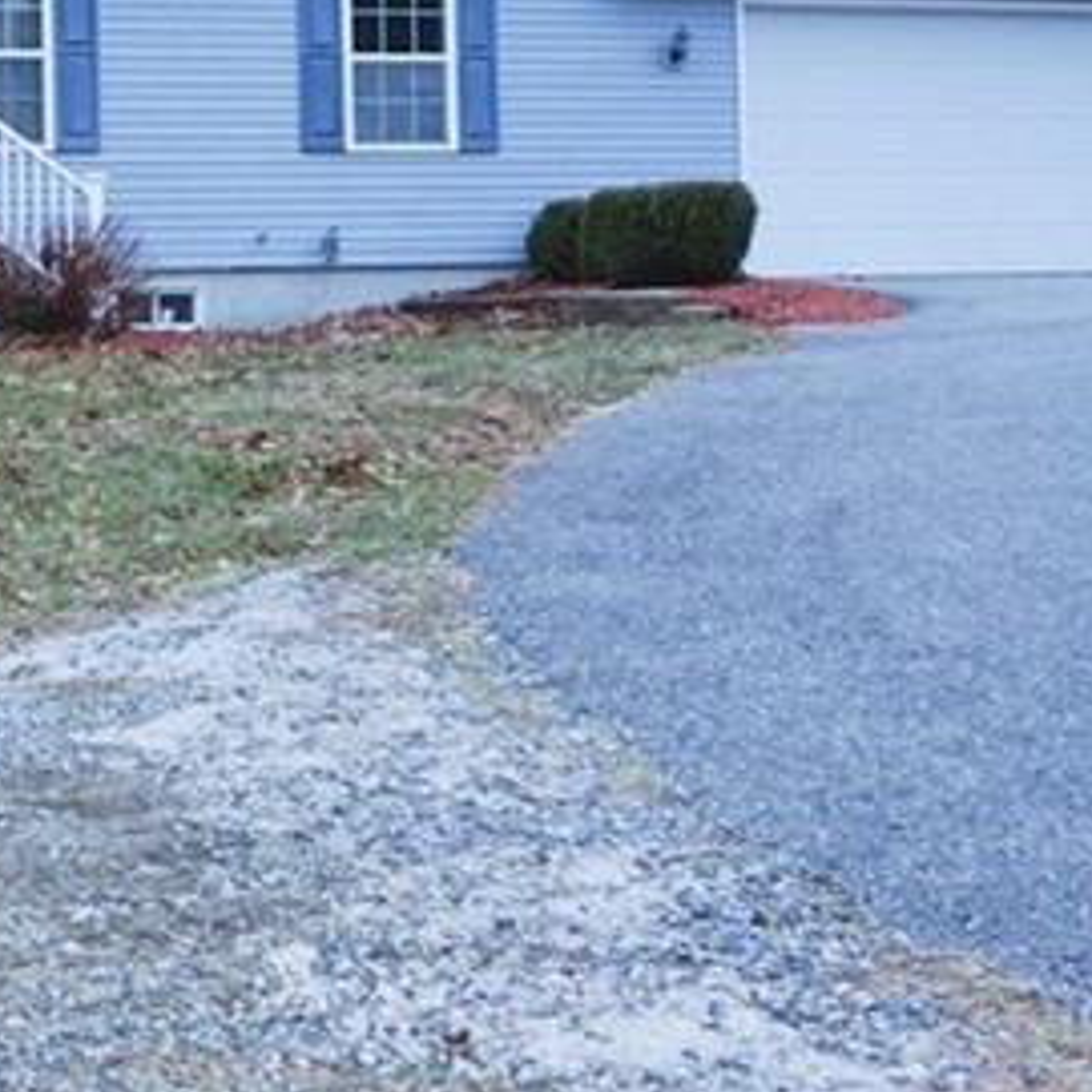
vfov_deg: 22.2
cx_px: -189
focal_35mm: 77
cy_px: 242
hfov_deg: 21.1
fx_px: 2748
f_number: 4
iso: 200
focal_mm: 16
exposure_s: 1/160
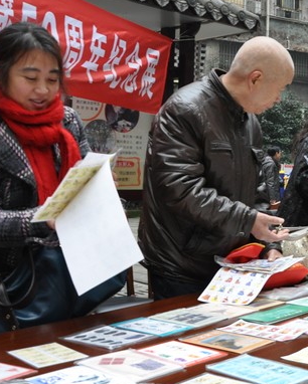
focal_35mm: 53
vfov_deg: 35.3
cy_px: 190
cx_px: 356
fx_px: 603
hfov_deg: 26.0
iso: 1000
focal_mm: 18
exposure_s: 1/100
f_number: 5
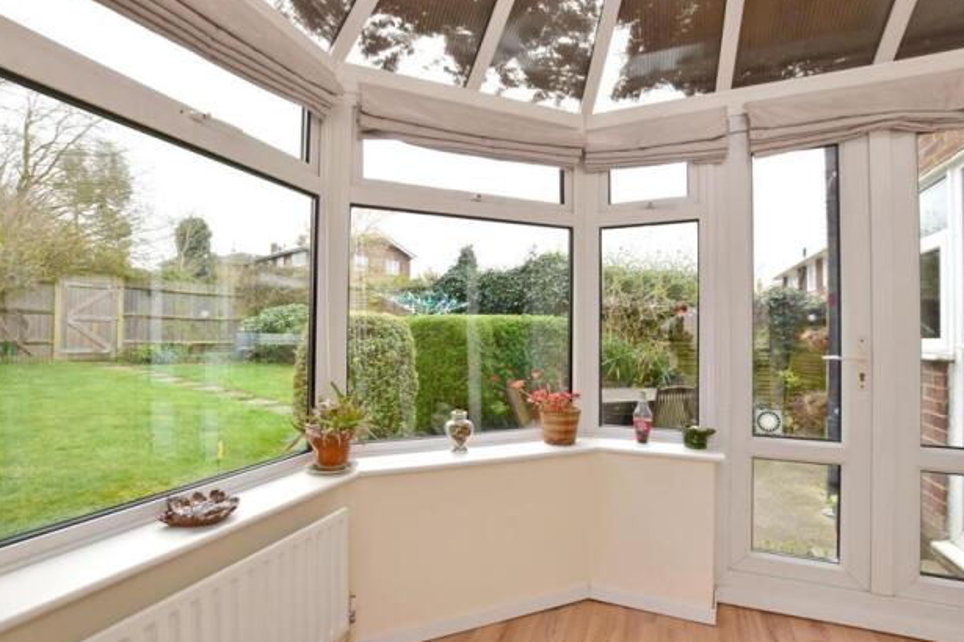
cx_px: 481
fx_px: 428
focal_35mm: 16
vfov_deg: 73.7
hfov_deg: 96.7
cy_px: 331
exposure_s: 1/80
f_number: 11
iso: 400
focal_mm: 10
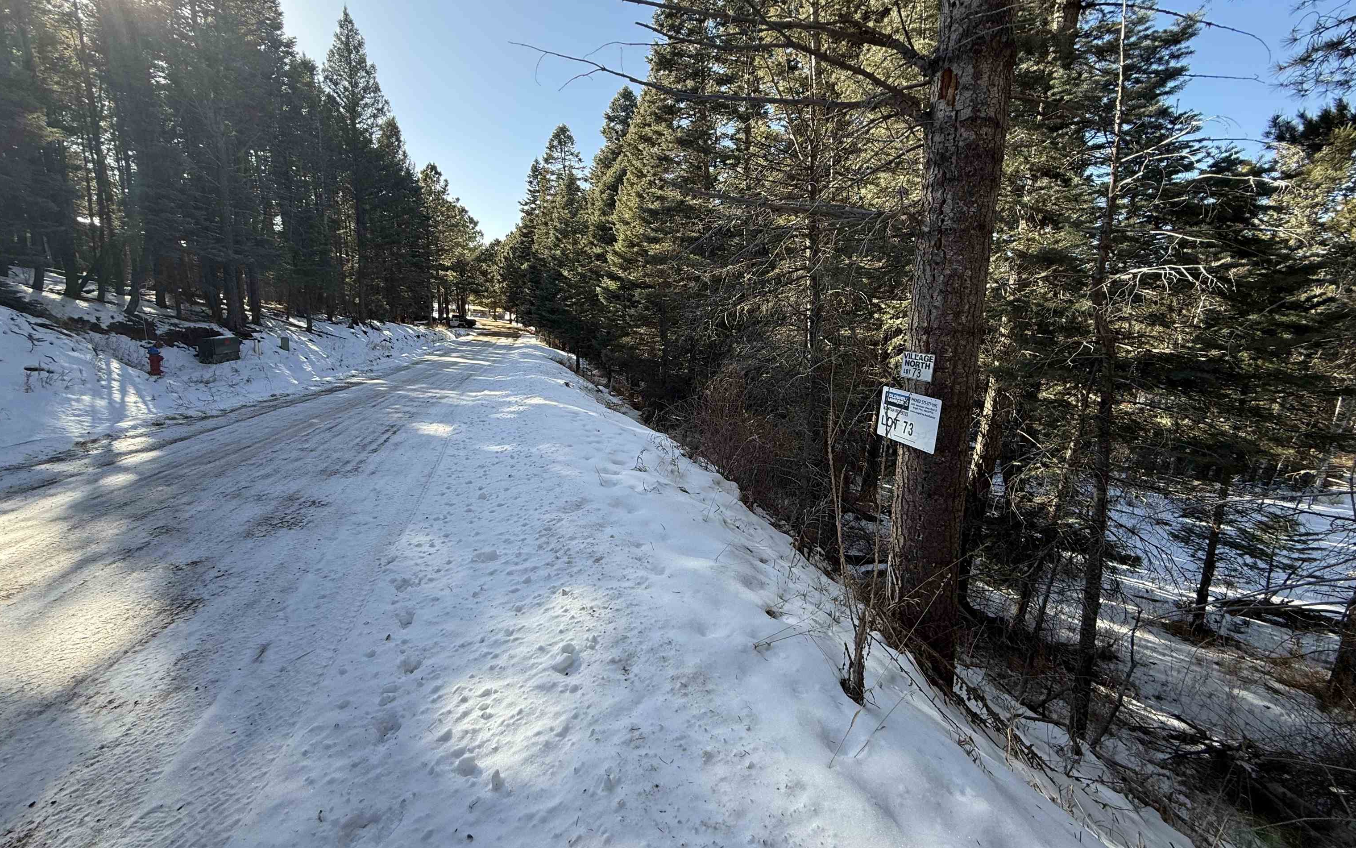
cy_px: 386
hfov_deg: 101.5
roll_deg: -1.1
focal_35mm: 15
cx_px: 673
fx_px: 554
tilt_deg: -7.8
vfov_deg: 74.6
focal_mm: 2.22
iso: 50
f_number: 2.2
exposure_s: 1/264
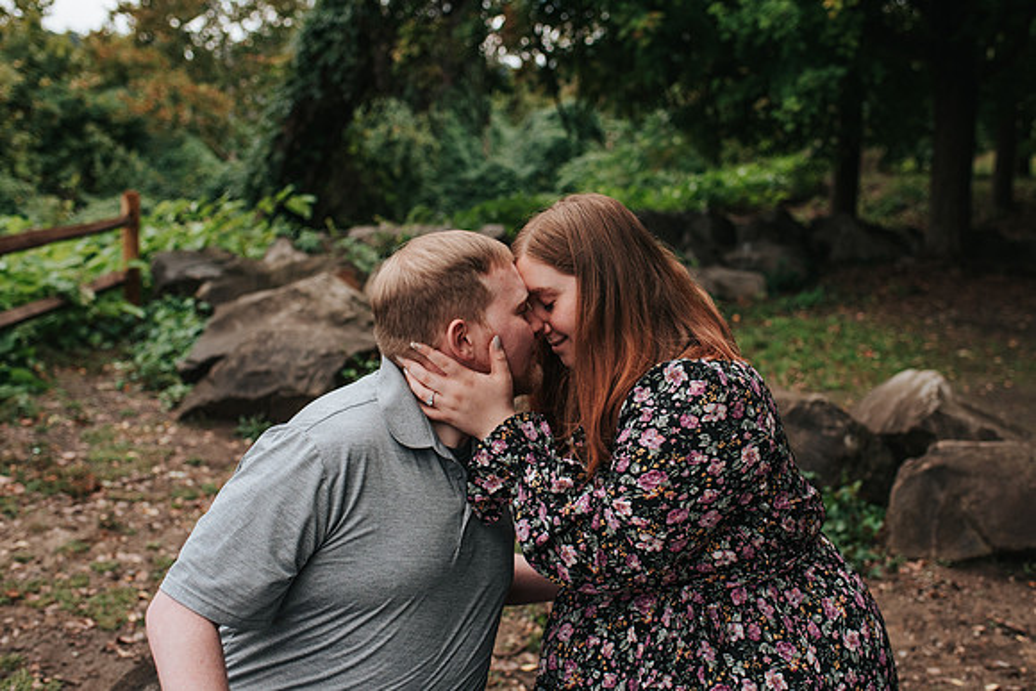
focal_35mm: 41
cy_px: 345
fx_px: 1191
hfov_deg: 47.0
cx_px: 560
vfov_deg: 32.4
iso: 1000
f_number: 3.2
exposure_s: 1/800
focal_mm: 35
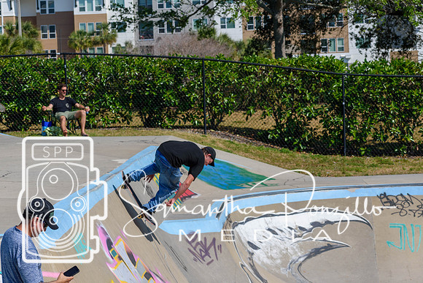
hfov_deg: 17.1
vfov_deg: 11.4
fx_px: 1410
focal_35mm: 120
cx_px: 212
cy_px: 142
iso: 200
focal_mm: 80
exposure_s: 1/1000
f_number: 8
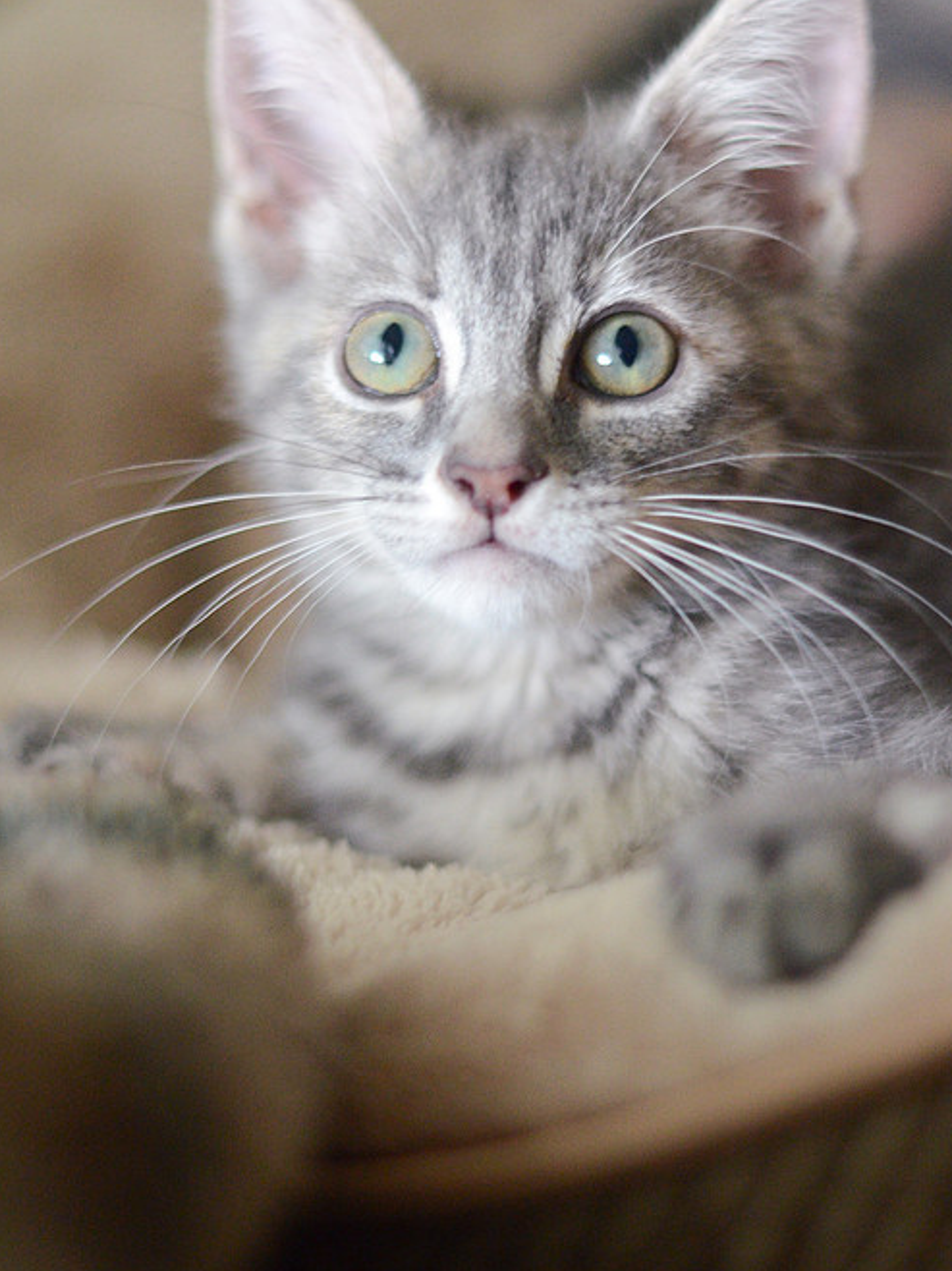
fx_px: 3412
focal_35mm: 93
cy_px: 769
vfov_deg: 21.1
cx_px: 536
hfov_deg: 15.9
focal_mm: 50
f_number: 1.4
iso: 2000
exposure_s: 1/125
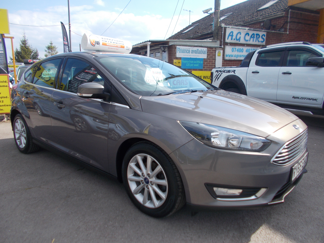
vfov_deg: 53.1
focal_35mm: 26
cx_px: 162
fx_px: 243
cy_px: 122
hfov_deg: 67.3
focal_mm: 4.6
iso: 80
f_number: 8
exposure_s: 1/100
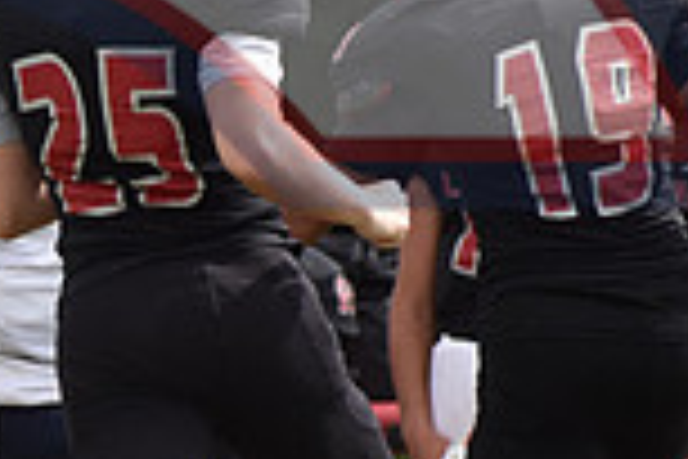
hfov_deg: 1.4
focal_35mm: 1477
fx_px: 28225
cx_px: -202
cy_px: 389
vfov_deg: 0.9
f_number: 6
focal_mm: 260
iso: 400
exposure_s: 1/1600
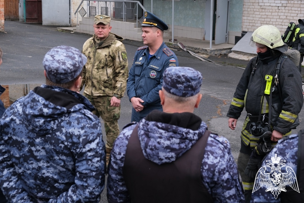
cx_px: 152
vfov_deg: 24.2
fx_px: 473
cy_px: 102
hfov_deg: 35.6
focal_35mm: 56
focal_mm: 37.4
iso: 320
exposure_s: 1/120
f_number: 4.5
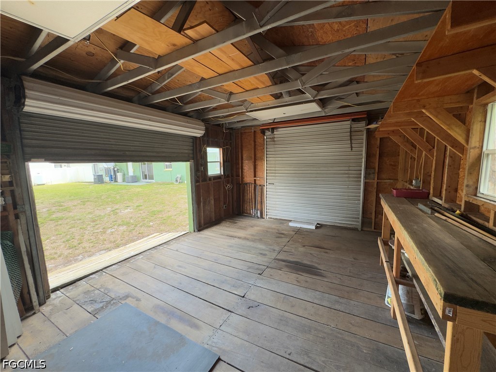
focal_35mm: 14
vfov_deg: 85.7
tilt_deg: -7.6
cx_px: 248
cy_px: 186
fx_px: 201
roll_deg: +0.7
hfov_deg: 102.1
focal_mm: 2.22
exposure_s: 1/99
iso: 80
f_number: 2.2
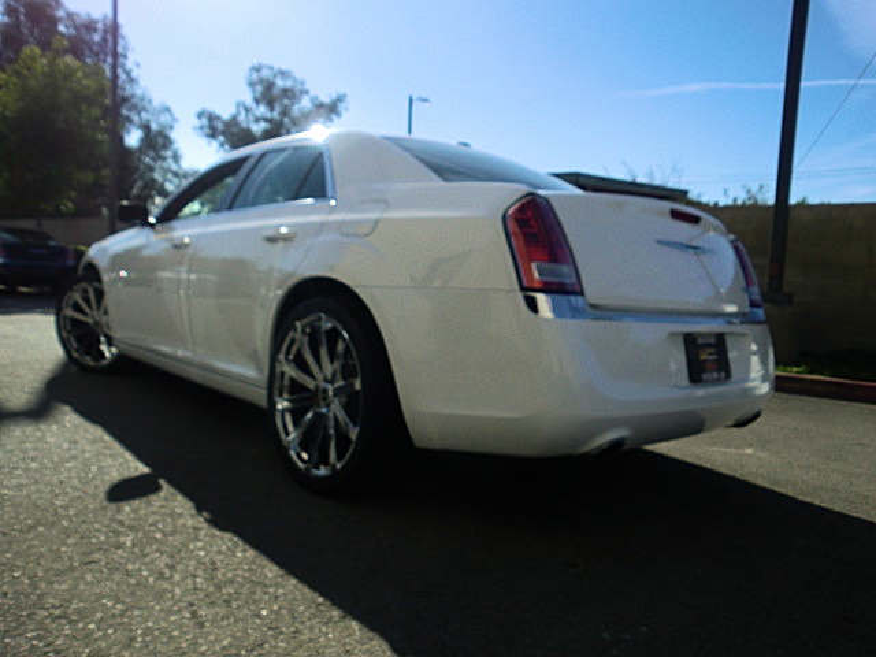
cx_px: 438
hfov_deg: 67.3
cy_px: 328
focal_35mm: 26
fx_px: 658
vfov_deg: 53.1
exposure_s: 1/200
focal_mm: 4.65
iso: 64
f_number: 7.8
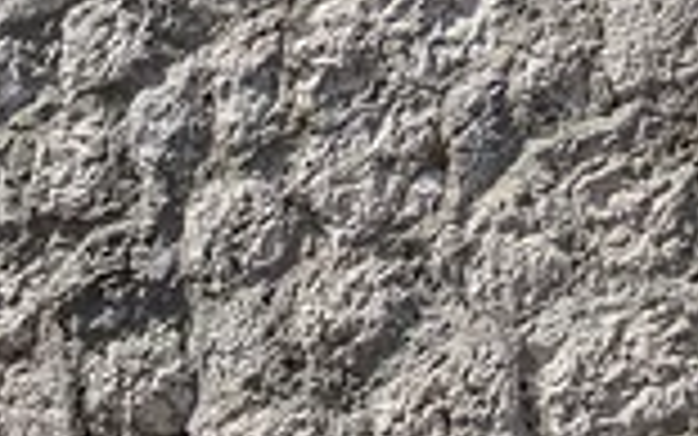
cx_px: -671
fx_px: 2816
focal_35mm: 148
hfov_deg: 12.5
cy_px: 319
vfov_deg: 8.9
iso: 66
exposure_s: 1/4673
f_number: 1.73
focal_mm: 4.38
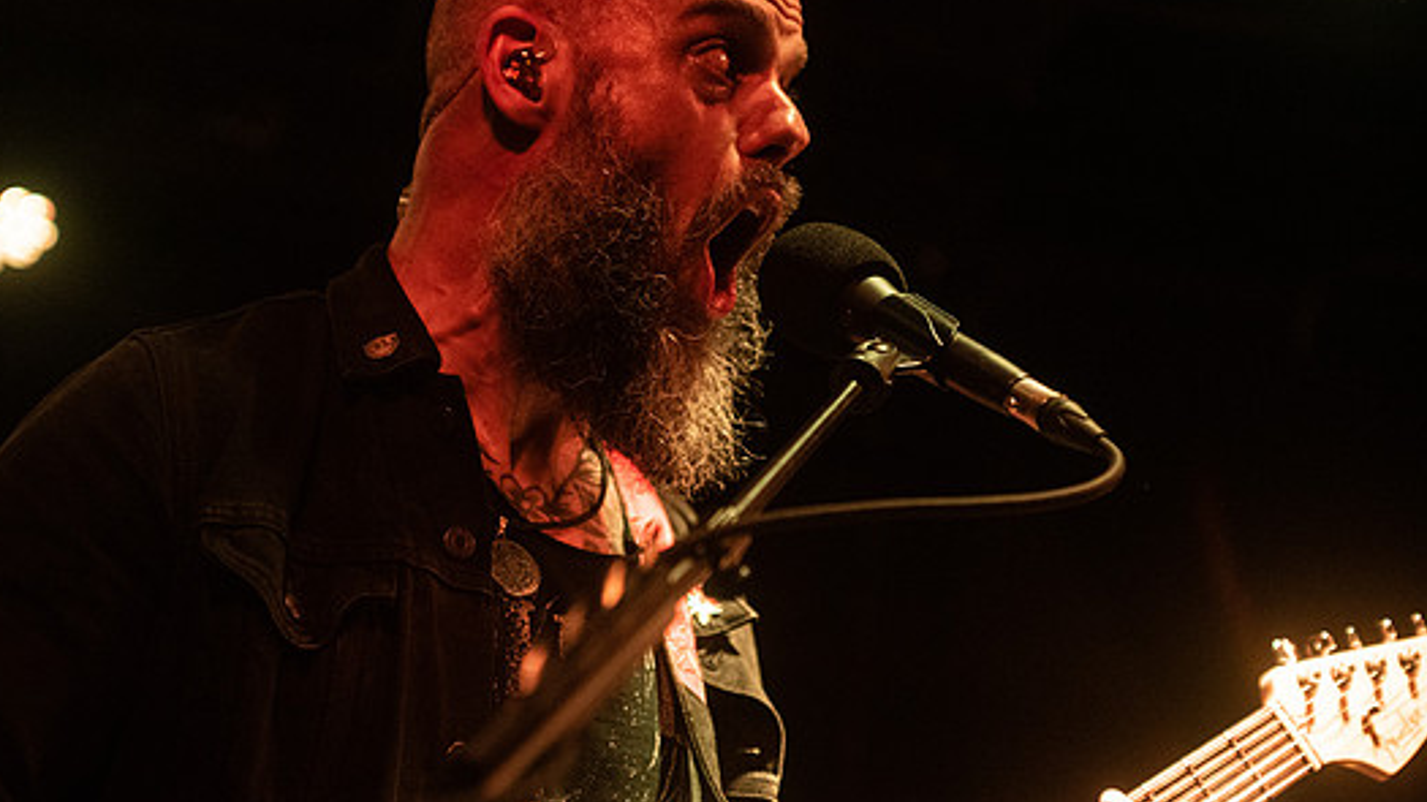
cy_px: 398
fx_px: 3064
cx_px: 726
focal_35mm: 81
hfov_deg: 26.2
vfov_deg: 14.9
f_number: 3.2
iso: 3200
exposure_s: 1/160
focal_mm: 70
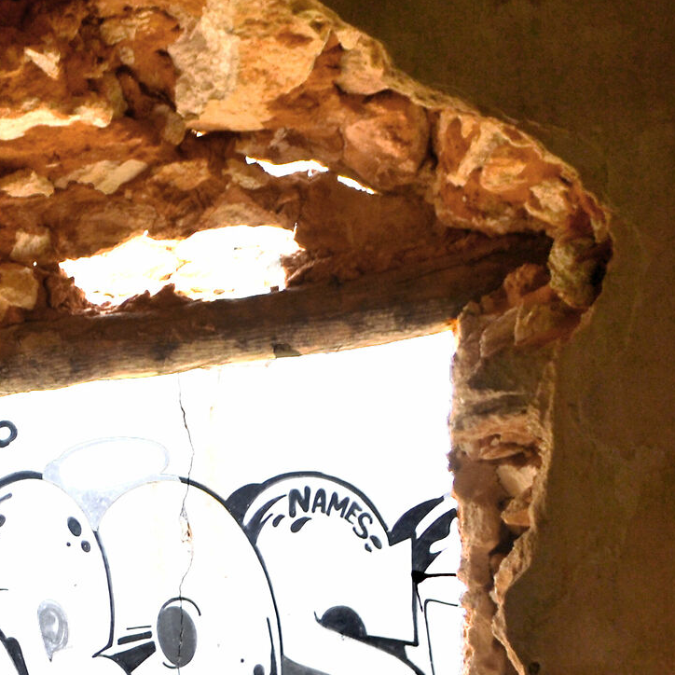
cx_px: -335
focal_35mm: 296
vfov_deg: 5.9
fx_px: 6530
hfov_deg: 5.9
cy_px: 727
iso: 250
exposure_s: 1/125
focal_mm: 70
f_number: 5.6
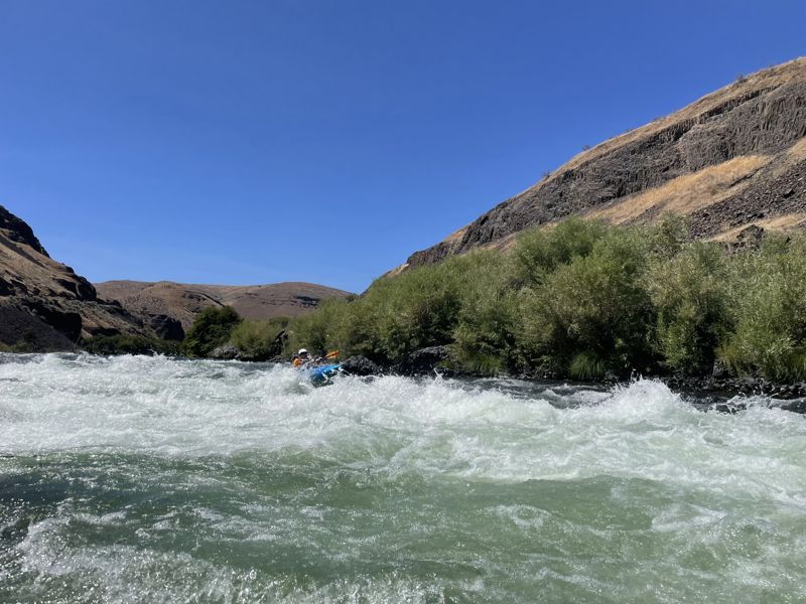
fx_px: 605
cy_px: 302
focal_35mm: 26
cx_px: 403
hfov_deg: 67.3
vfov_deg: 53.1
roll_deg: +2.2
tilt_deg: +8.6
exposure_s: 1/5814
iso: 32
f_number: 1.6
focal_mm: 4.2
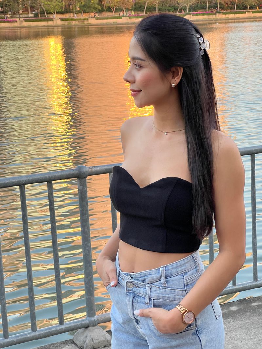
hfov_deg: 19.1
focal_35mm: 77
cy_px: 174
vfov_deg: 25.3
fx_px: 777
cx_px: 131
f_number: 2.8
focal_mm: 9
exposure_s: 1/99
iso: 64
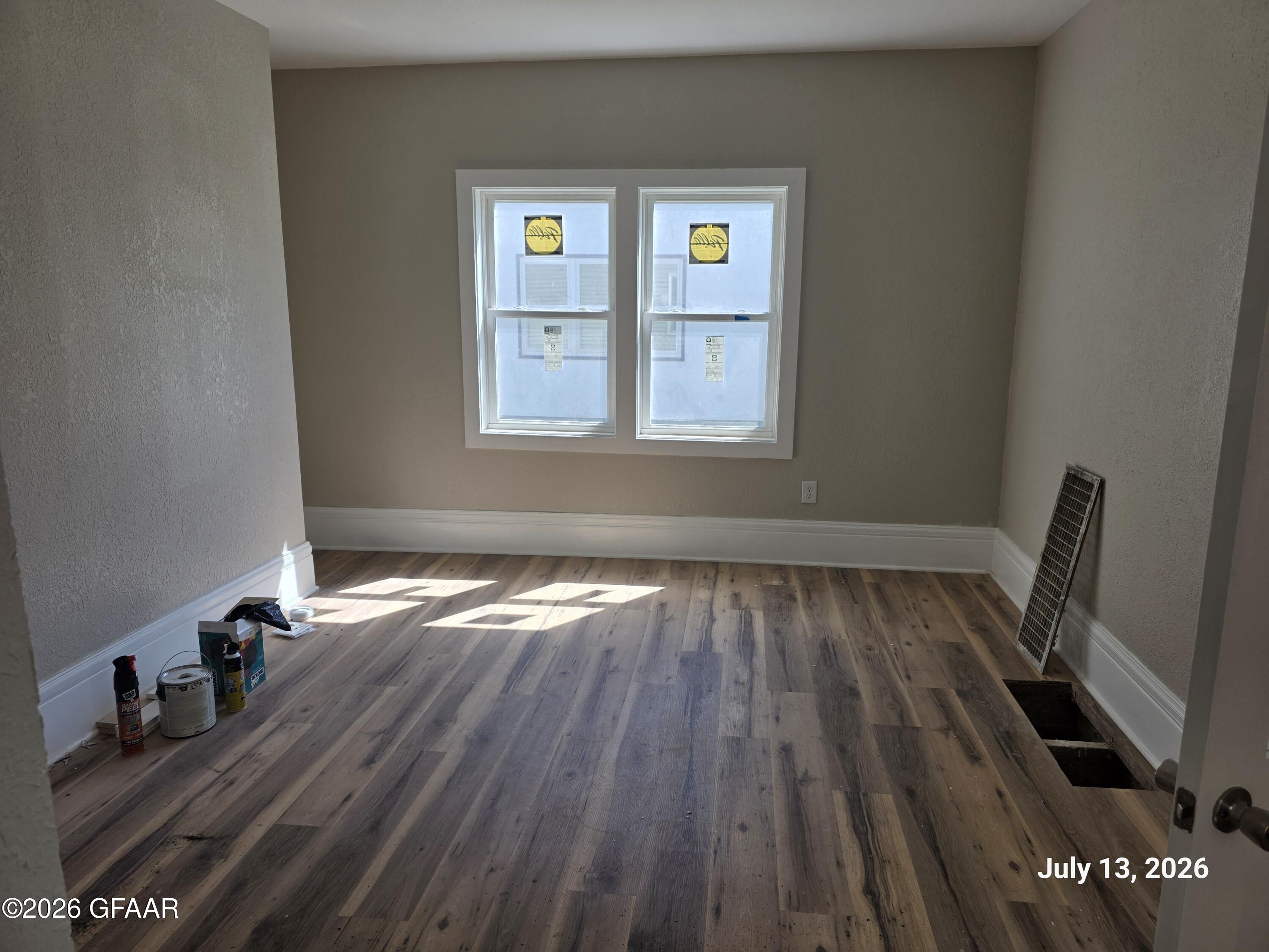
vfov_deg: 58.9
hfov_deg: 73.9
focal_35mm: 23
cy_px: 476
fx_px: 843
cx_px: 634
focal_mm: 6.3
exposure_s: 1/359
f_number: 1.7
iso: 50
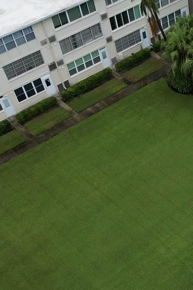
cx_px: 252
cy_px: 254
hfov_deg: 20.1
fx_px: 499
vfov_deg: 31.1
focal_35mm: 62
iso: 140
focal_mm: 6.72
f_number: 1.7
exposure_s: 1/2500
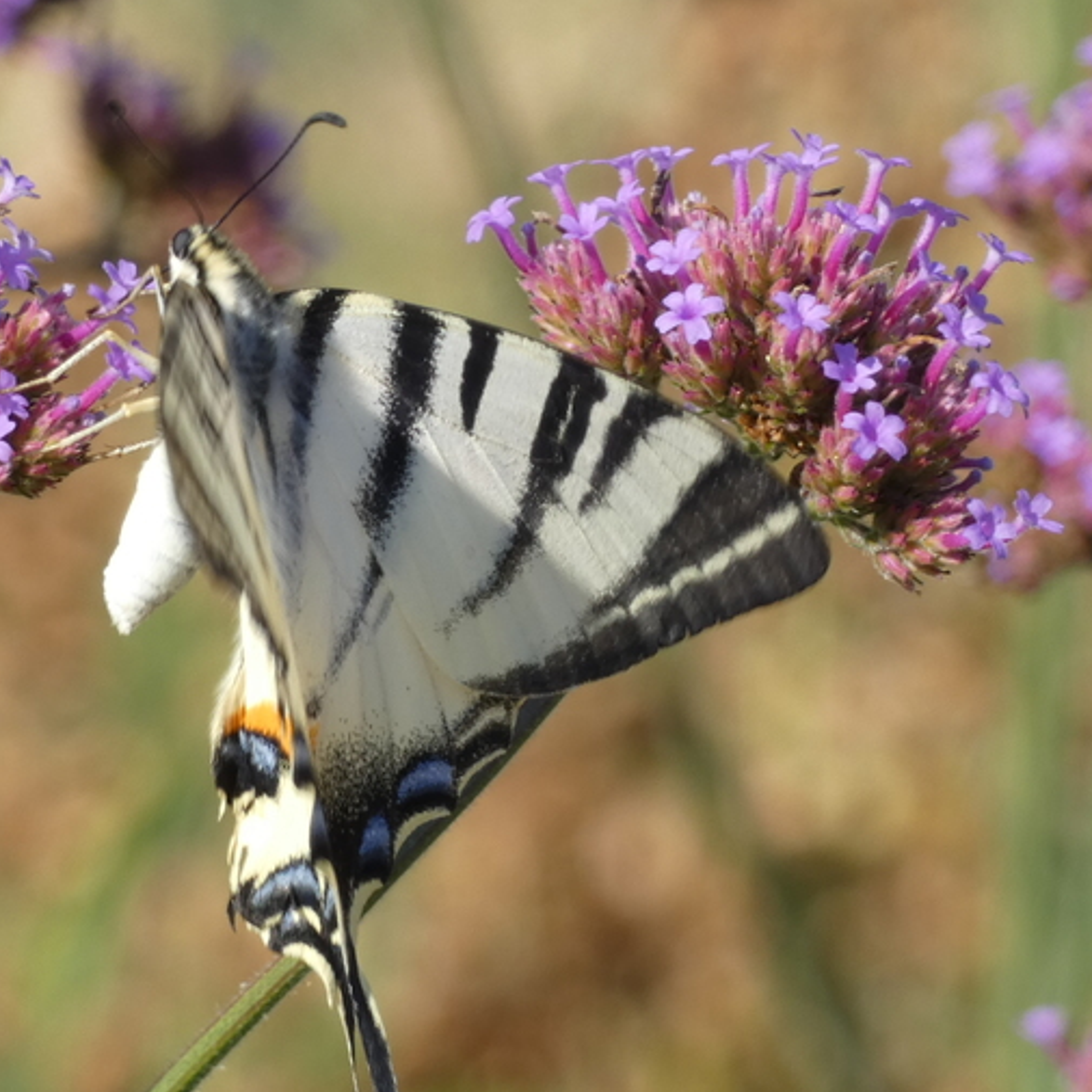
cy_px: 662
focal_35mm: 555
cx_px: 395
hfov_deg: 3.2
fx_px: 19808
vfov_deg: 3.2
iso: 80
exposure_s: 1/100
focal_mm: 66.7
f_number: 5.6
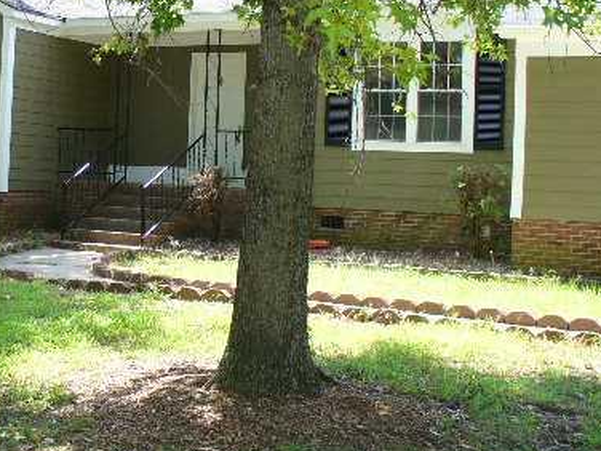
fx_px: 1094
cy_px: 163
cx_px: 187
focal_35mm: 63
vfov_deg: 23.2
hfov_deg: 30.4
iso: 100
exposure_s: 1/250
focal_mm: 6.1
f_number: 2.8
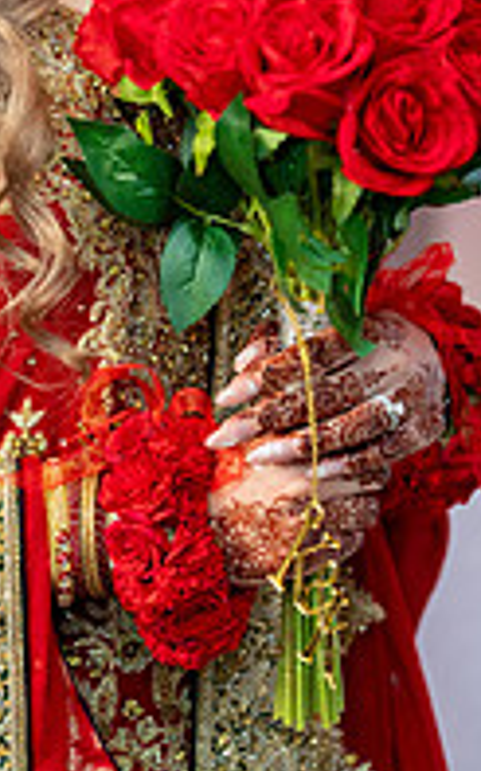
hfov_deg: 6.1
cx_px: 47
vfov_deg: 9.7
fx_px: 4534
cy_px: 43
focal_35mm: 216
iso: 1000
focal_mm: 93
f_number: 2
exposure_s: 1/200
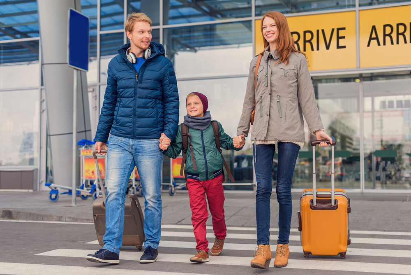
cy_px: 138
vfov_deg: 27.0
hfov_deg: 39.6
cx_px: 206
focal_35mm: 50
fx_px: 571
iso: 320
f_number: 2.8
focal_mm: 50
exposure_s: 1/160
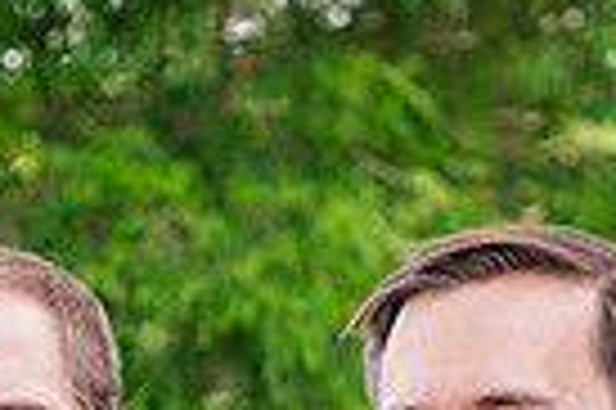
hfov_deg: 9.0
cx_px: 397
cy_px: 874
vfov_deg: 5.8
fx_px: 3897
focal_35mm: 228
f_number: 3.2
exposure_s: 1/320
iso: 400
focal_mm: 50
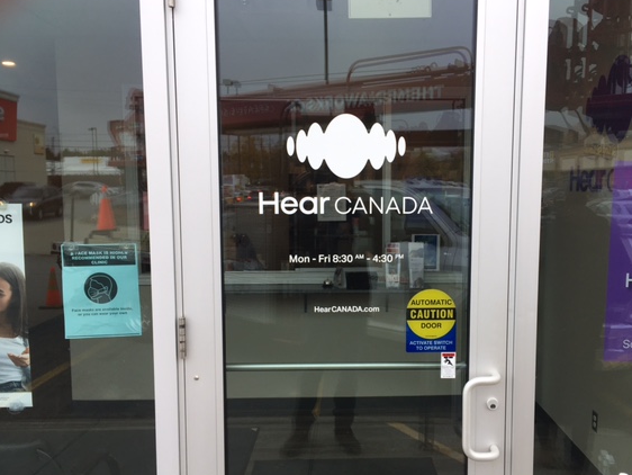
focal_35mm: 33
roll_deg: +1.1
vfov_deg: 43.0
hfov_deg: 55.1
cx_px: 359
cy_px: 253
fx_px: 603
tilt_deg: -7.4
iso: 25
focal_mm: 4.15
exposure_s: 1/183
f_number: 2.2
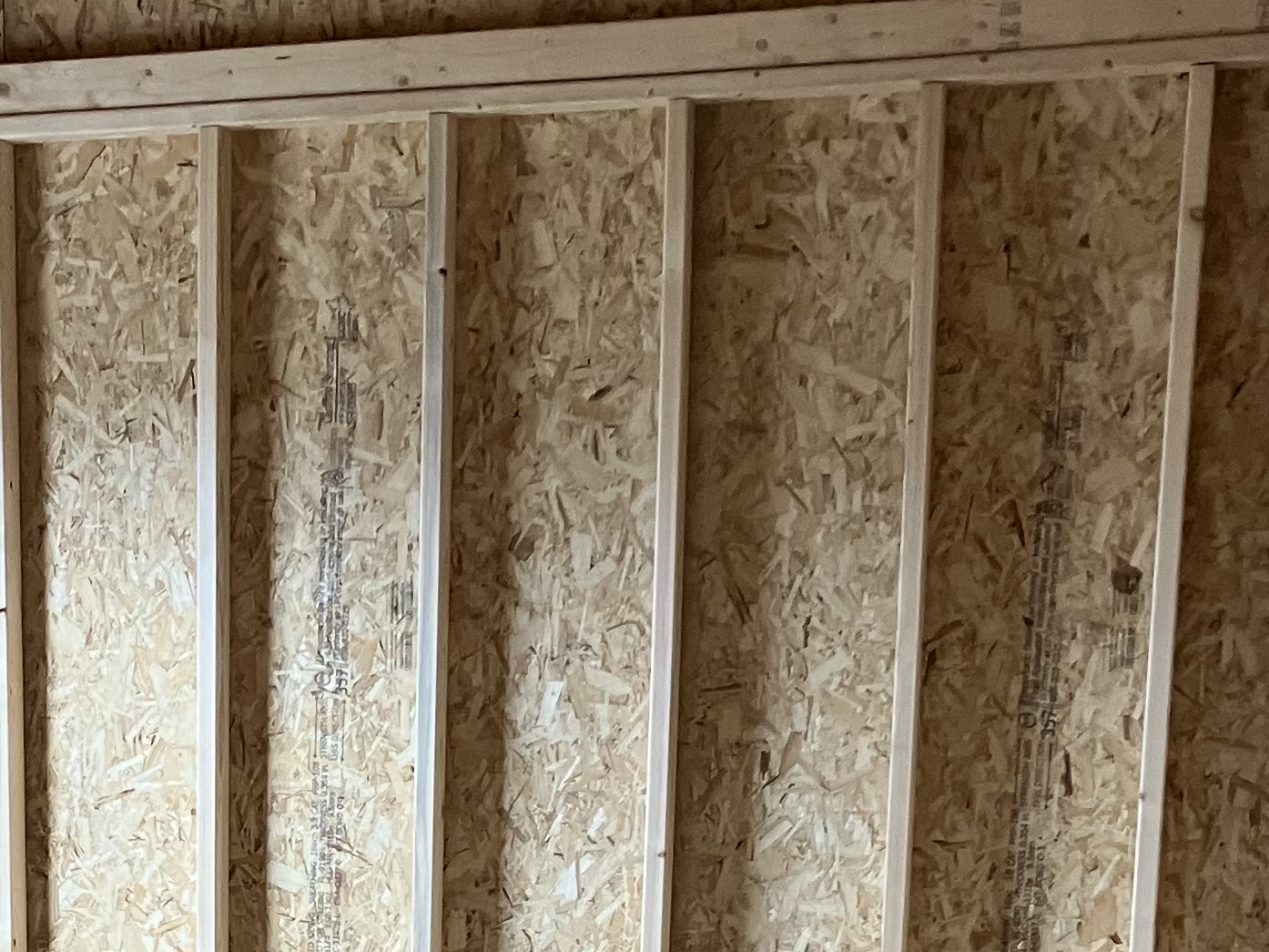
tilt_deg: -11.5
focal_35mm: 81
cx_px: 102
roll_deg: -0.3
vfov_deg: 17.0
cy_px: 1282
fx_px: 2969
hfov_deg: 23.4
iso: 125
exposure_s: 1/60
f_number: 1.8
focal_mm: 3.99
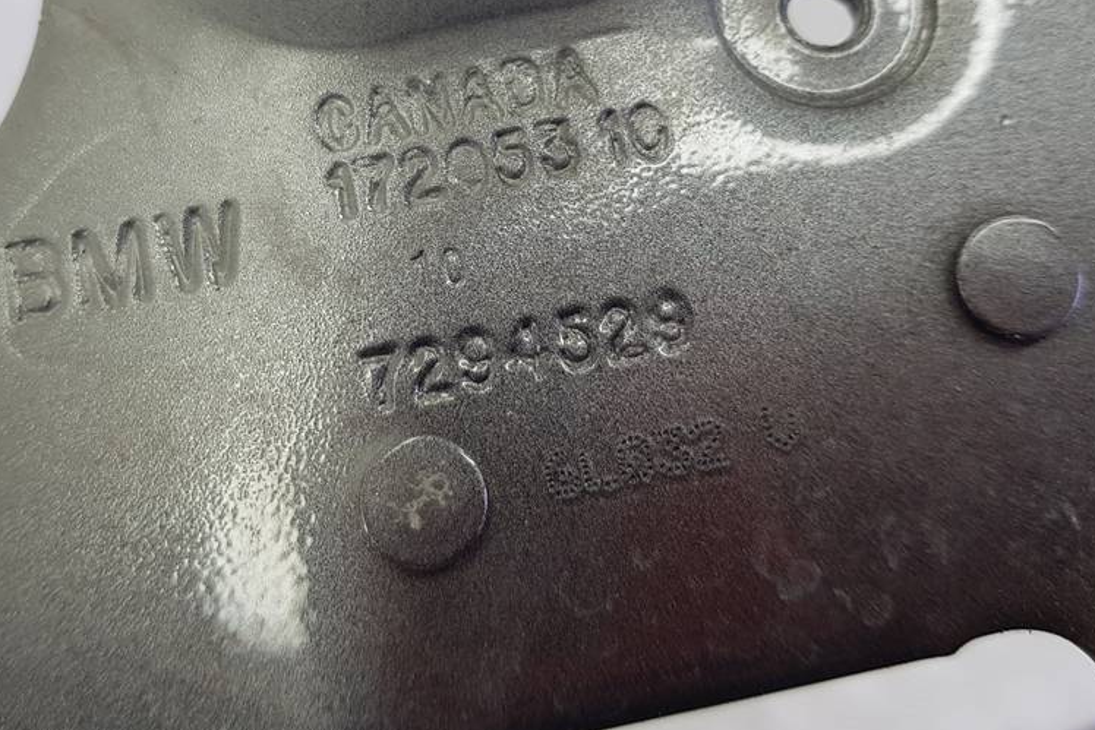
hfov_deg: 51.8
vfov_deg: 35.3
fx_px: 1126
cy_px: 202
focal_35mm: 37
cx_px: 483
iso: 50
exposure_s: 1/100
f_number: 1.7
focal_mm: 4.2
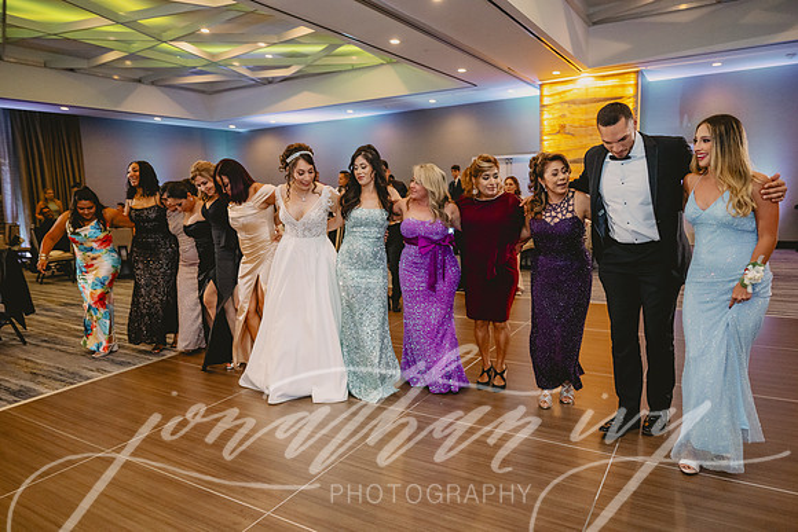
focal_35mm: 24
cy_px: 266
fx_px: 532
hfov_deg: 73.7
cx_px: 399
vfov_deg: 53.2
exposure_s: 1/125
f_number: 2.8
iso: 2500
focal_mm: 24
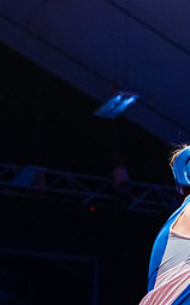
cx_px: 273
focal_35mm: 117
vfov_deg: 17.8
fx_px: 970
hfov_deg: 10.8
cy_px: 196
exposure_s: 1/1000
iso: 4000
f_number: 2.8
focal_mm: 50
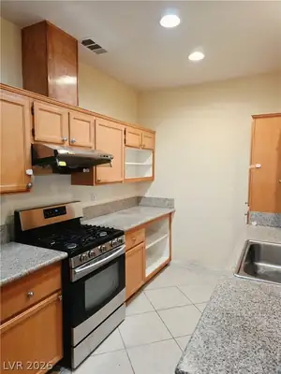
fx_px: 249
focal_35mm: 23
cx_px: 140
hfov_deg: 58.9
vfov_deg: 73.9
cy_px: 187
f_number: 1.7
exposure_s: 1/120
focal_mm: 6.3
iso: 640
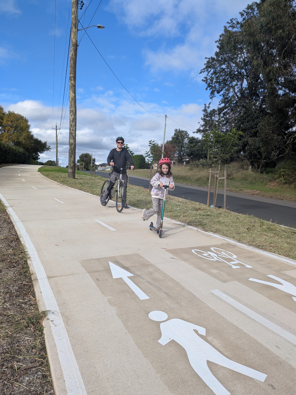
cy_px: 198
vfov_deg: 71.6
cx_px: 148
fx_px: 274
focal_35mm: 24
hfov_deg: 56.8
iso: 36
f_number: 1.7
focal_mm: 4.53
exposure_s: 1/1613
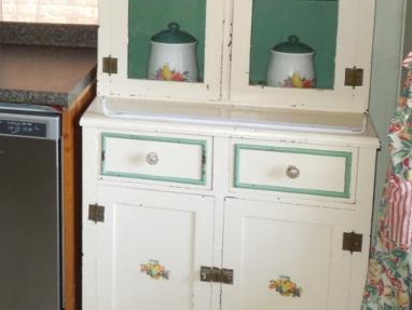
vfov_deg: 21.5
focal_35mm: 67
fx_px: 798
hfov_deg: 26.4
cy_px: 37
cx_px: -53
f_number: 3.3
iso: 280
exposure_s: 1/30
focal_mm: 4.5
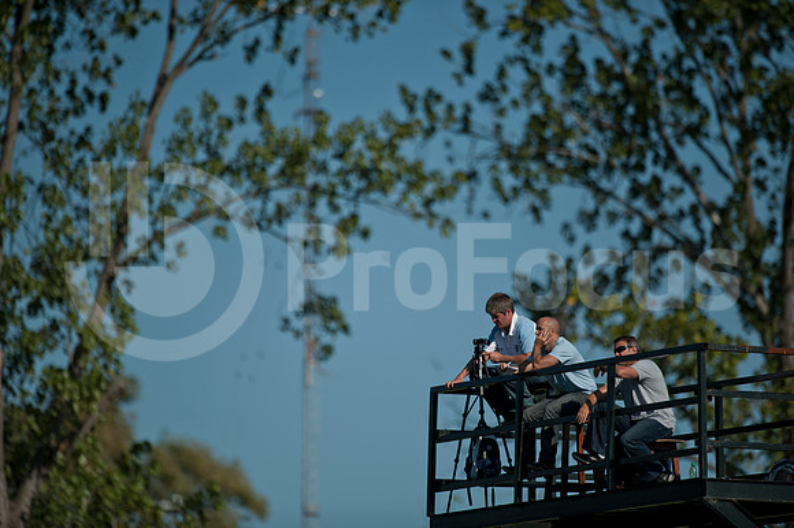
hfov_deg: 5.2
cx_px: 397
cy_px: 264
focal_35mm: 400
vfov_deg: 3.4
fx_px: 8817
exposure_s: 1/5000
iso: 125
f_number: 2.8
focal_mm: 400
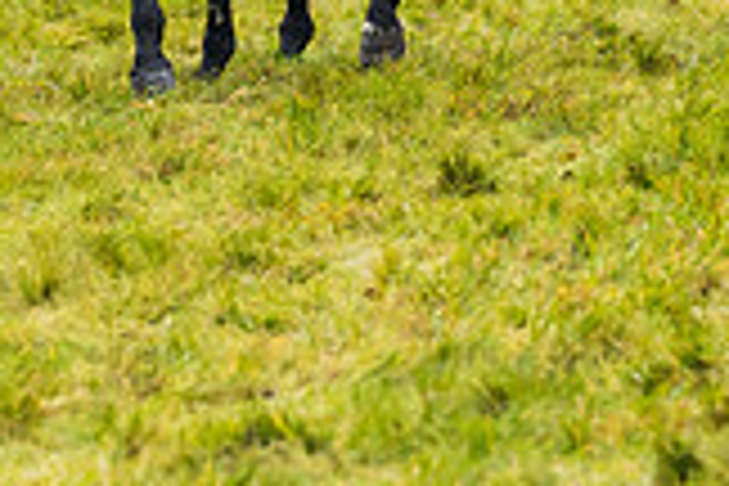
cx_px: -499
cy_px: -205
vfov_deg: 2.3
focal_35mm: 597
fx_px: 12088
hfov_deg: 3.4
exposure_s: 1/1250
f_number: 4
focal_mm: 135
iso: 800
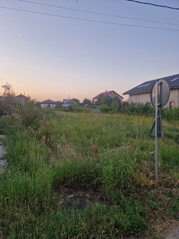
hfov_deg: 58.9
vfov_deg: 73.9
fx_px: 159
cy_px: 120
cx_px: 90
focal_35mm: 23
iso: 80
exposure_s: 1/180
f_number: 1.8
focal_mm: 5.4
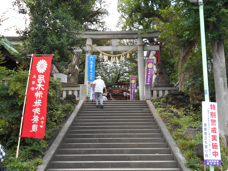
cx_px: 114
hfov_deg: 47.9
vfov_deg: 36.8
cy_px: 86
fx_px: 257
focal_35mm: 39
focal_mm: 6.7
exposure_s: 1/125
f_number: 3.9
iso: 80
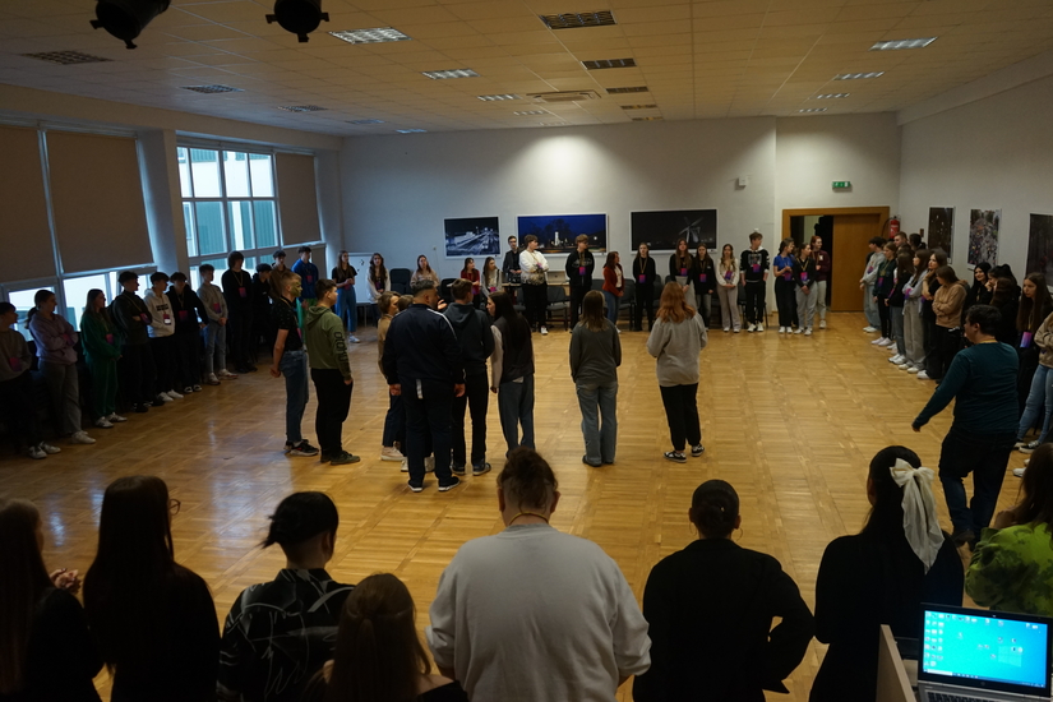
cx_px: 526
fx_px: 819
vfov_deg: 46.4
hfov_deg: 65.5
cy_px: 351
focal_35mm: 28
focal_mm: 28
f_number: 3.5
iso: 2000
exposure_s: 1/160
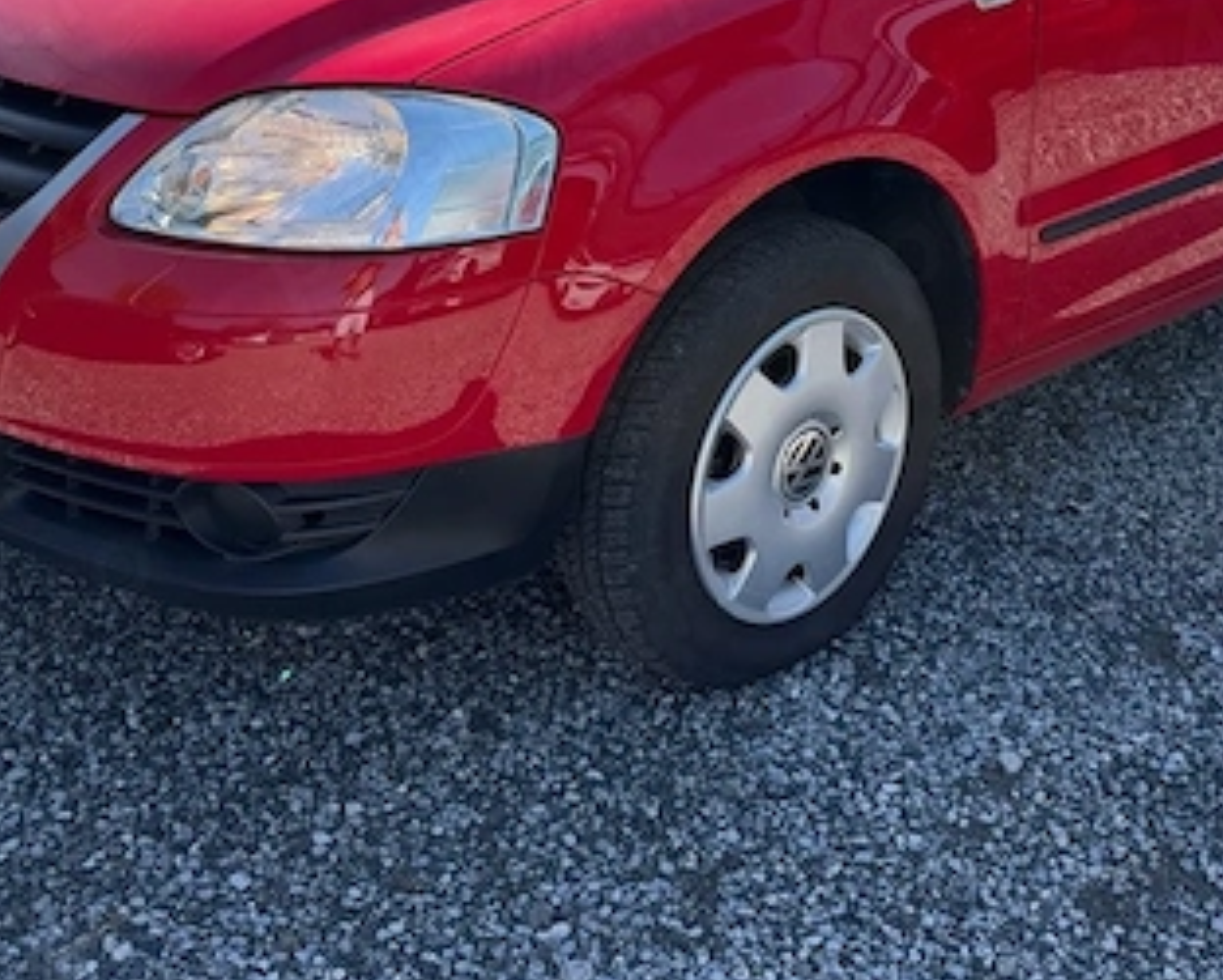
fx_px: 1630
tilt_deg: -15.6
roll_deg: -1.9
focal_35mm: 45
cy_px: 125
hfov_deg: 41.1
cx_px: 666
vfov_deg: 32.1
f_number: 1.78
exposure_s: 1/2110
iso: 100
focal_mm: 6.76
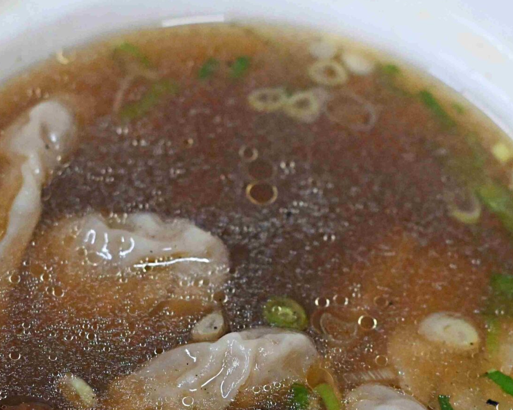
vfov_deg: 9.4
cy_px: 259
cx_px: 293
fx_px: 2490
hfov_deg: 11.8
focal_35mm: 164
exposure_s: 1/200
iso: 4000
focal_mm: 50
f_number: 3.2
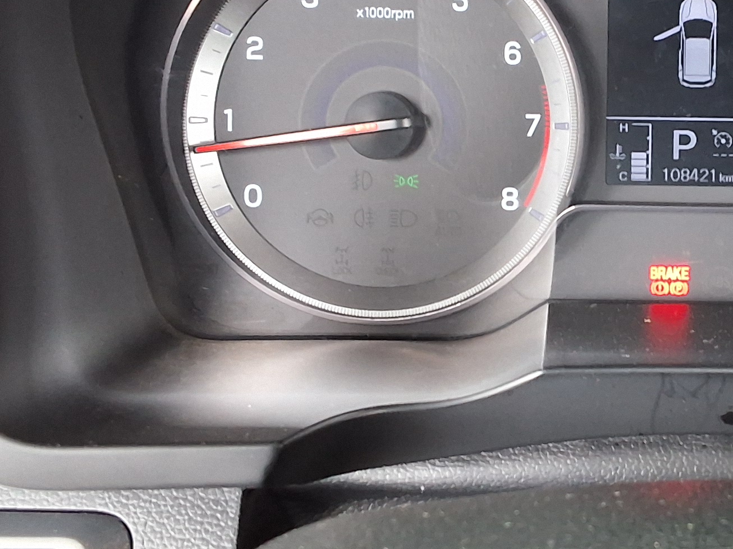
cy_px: 169
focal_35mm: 70
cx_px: 647
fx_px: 1482
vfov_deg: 20.9
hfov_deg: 26.9
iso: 200
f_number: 1.9
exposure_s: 1/30
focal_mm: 2.91
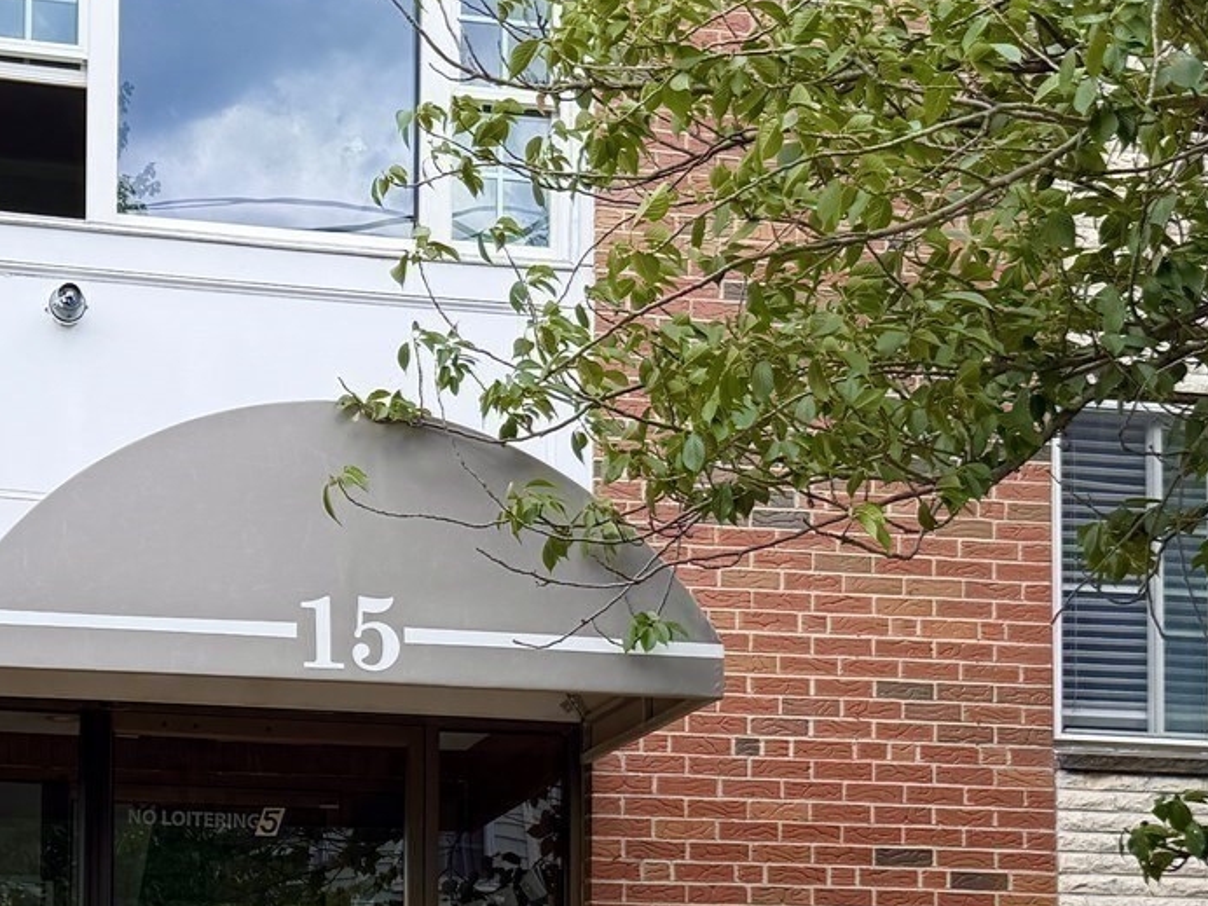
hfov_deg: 27.1
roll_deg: -0.4
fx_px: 2478
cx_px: 347
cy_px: 981
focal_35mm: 71
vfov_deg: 19.9
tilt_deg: +5.6
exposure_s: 1/898
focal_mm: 6.76
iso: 80
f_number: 1.78
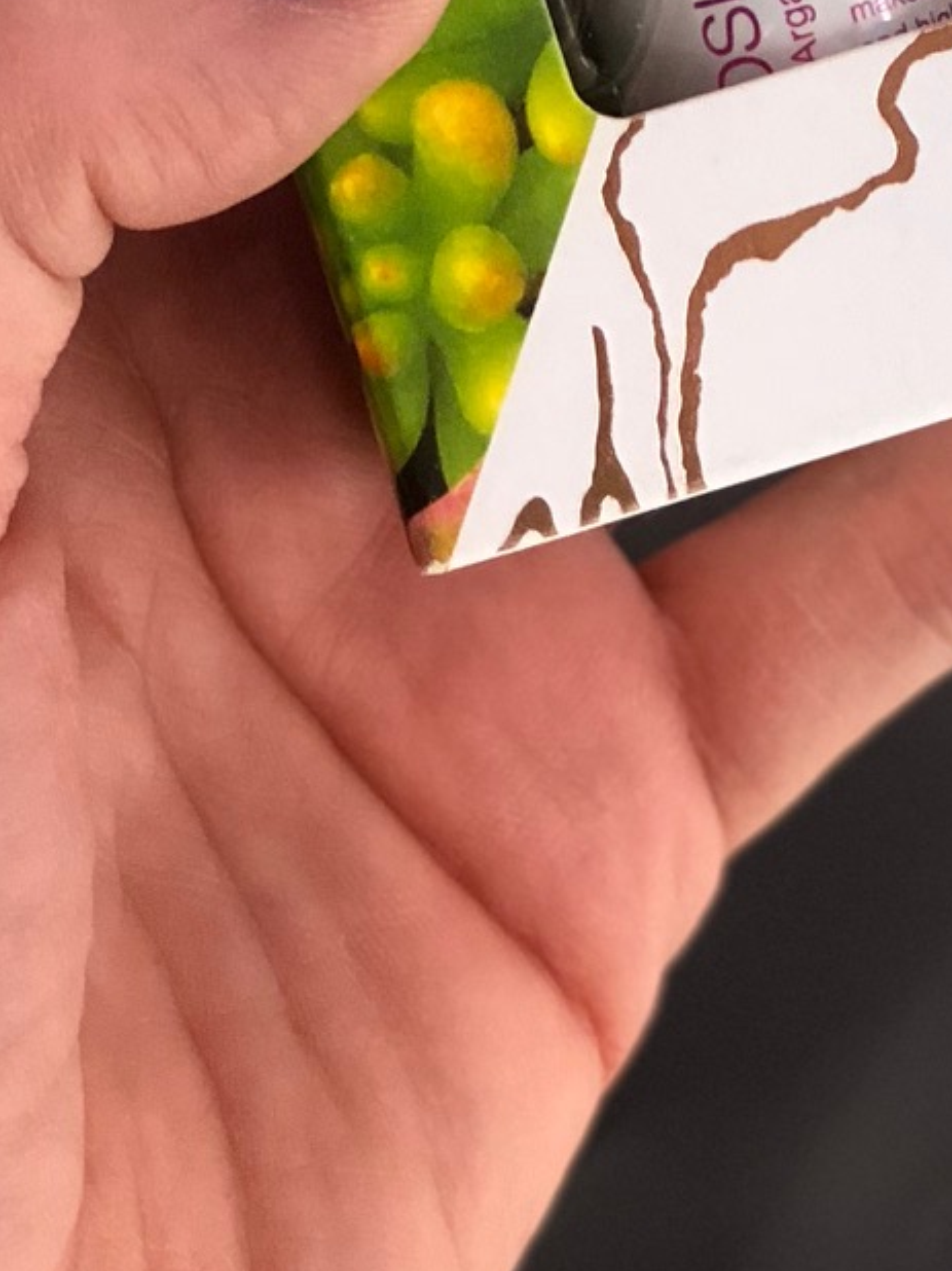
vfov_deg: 10.2
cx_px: 1119
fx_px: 6825
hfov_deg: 7.9
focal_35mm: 186
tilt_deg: -63.2
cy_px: -742
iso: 200
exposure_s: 1/119
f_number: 2.8
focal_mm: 6.6
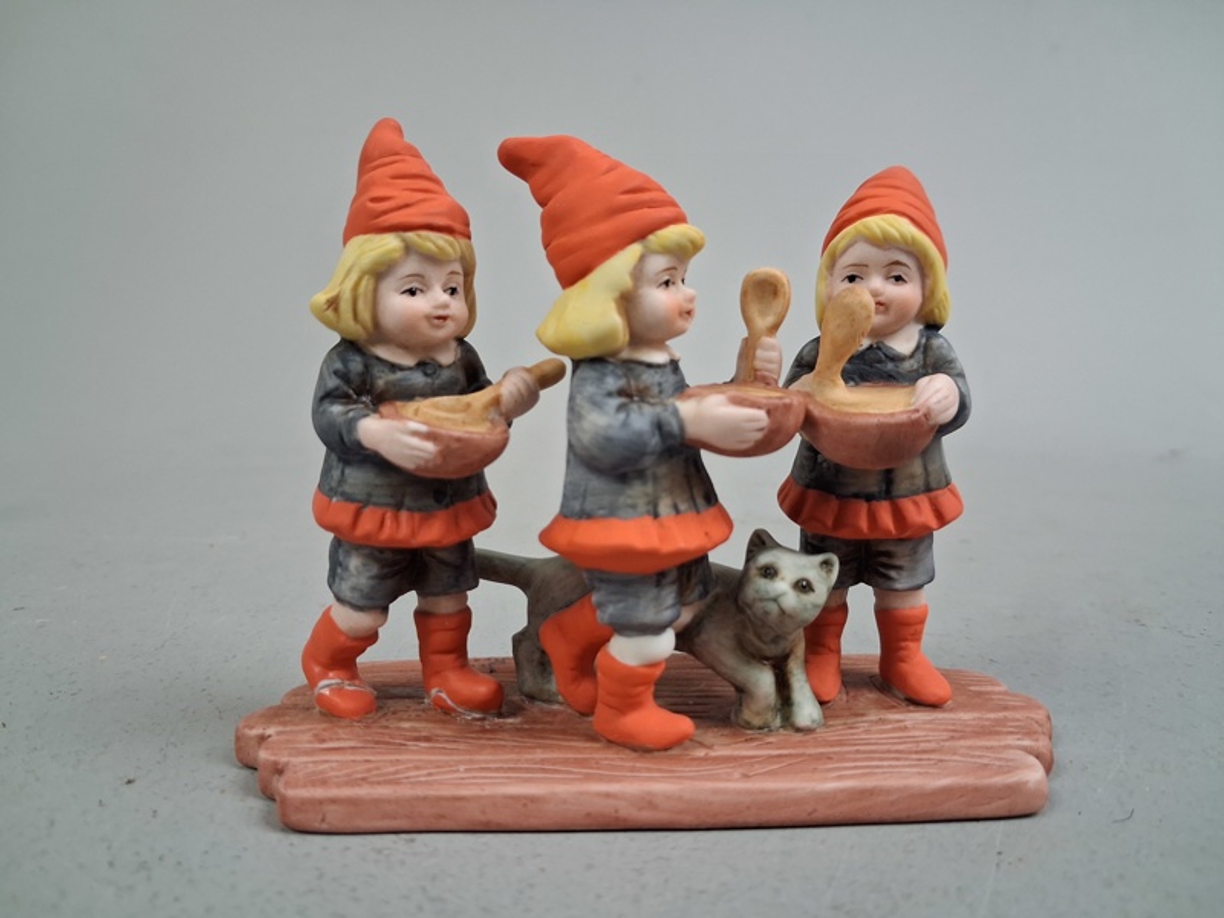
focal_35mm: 27
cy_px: 459
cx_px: 612
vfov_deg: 51.4
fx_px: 955
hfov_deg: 65.3
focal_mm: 4
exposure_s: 1/50
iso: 320
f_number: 1.8
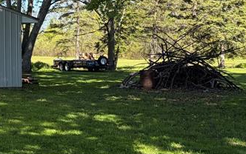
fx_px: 570
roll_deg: +0.7
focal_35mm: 85
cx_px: -110
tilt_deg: +1.3
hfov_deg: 21.0
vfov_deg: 15.3
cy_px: 41
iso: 50
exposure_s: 1/1626
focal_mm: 5.96
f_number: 1.6
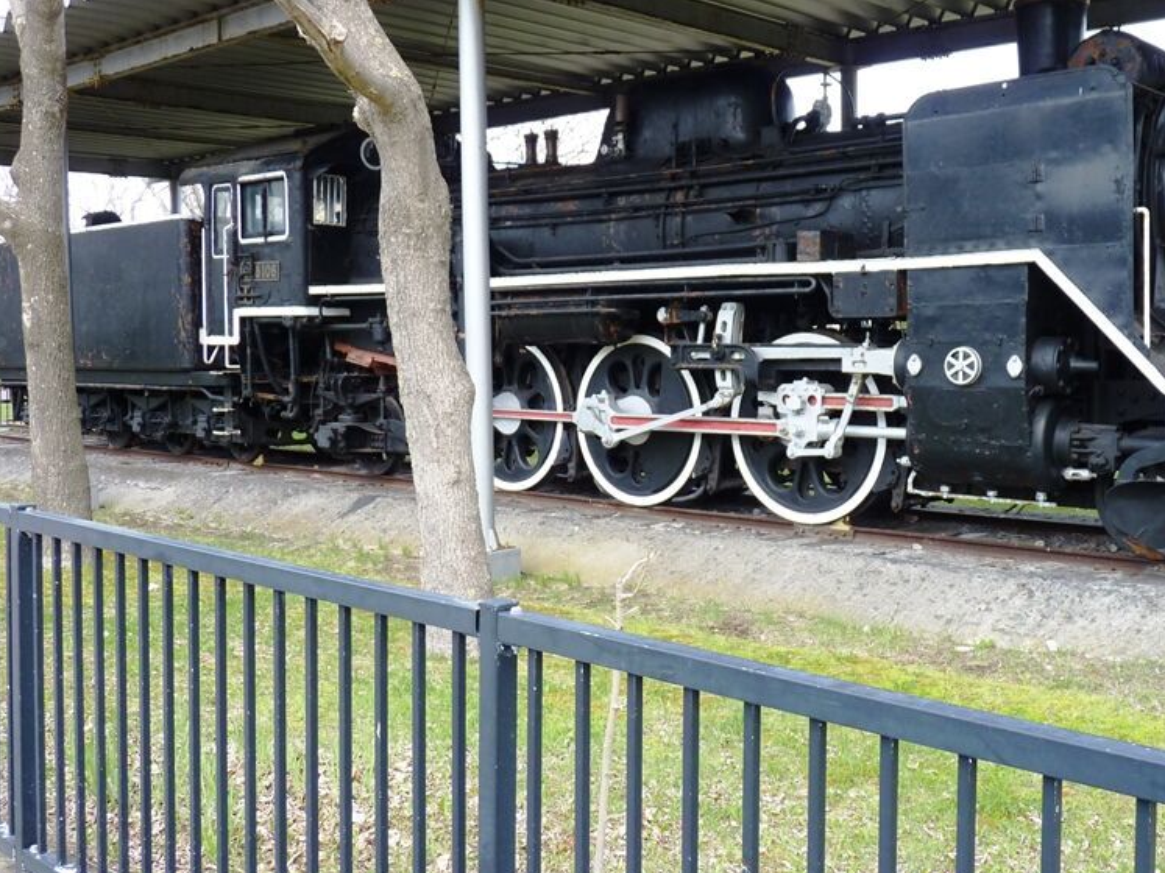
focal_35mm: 37
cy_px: 396
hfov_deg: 49.7
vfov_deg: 38.6
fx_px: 1245
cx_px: 717
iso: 80
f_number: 2.8
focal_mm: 4.8
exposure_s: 1/125
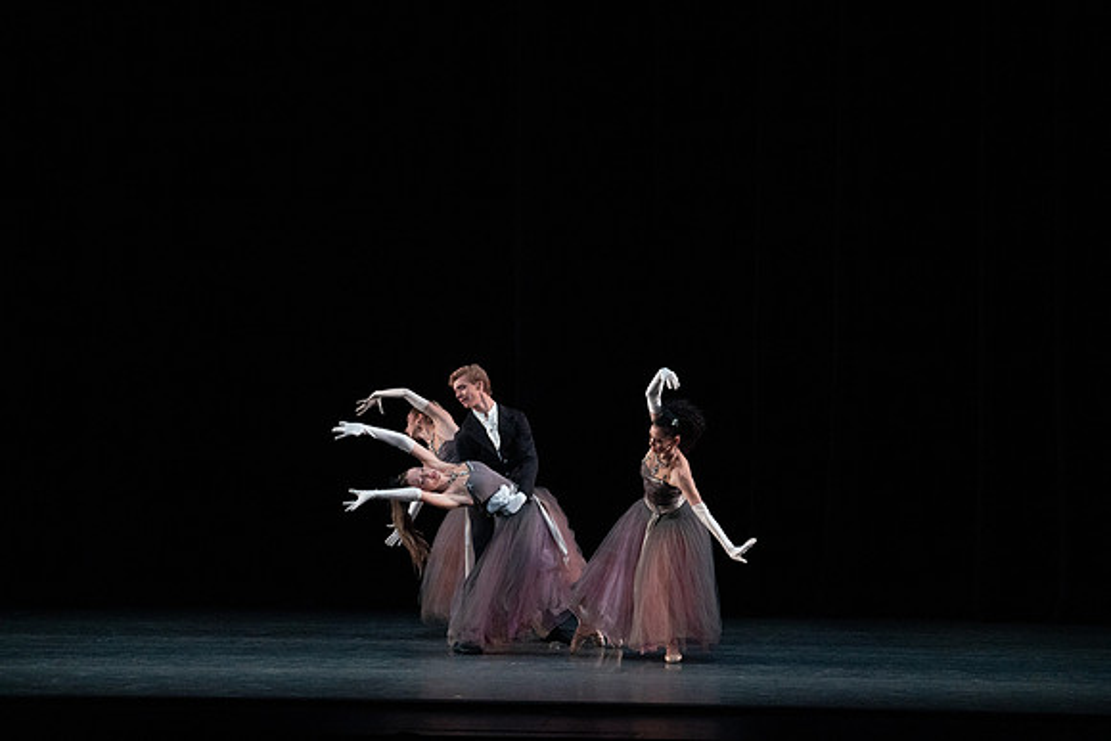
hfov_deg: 15.3
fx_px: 4136
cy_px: 370
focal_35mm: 134
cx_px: 556
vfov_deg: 10.2
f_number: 5.6
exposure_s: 1/400
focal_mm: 134
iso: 16000
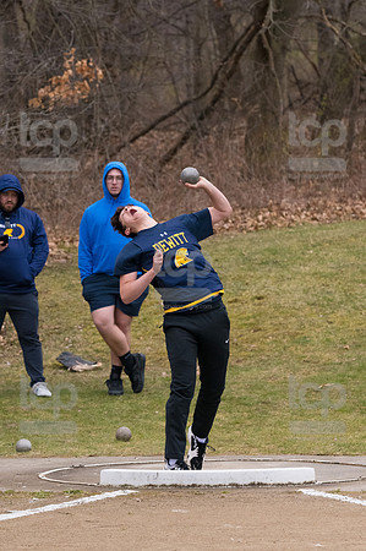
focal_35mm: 240
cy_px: 276
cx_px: 183
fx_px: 3668
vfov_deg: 8.6
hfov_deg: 5.7
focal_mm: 160
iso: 2000
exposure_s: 1/2000
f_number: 5
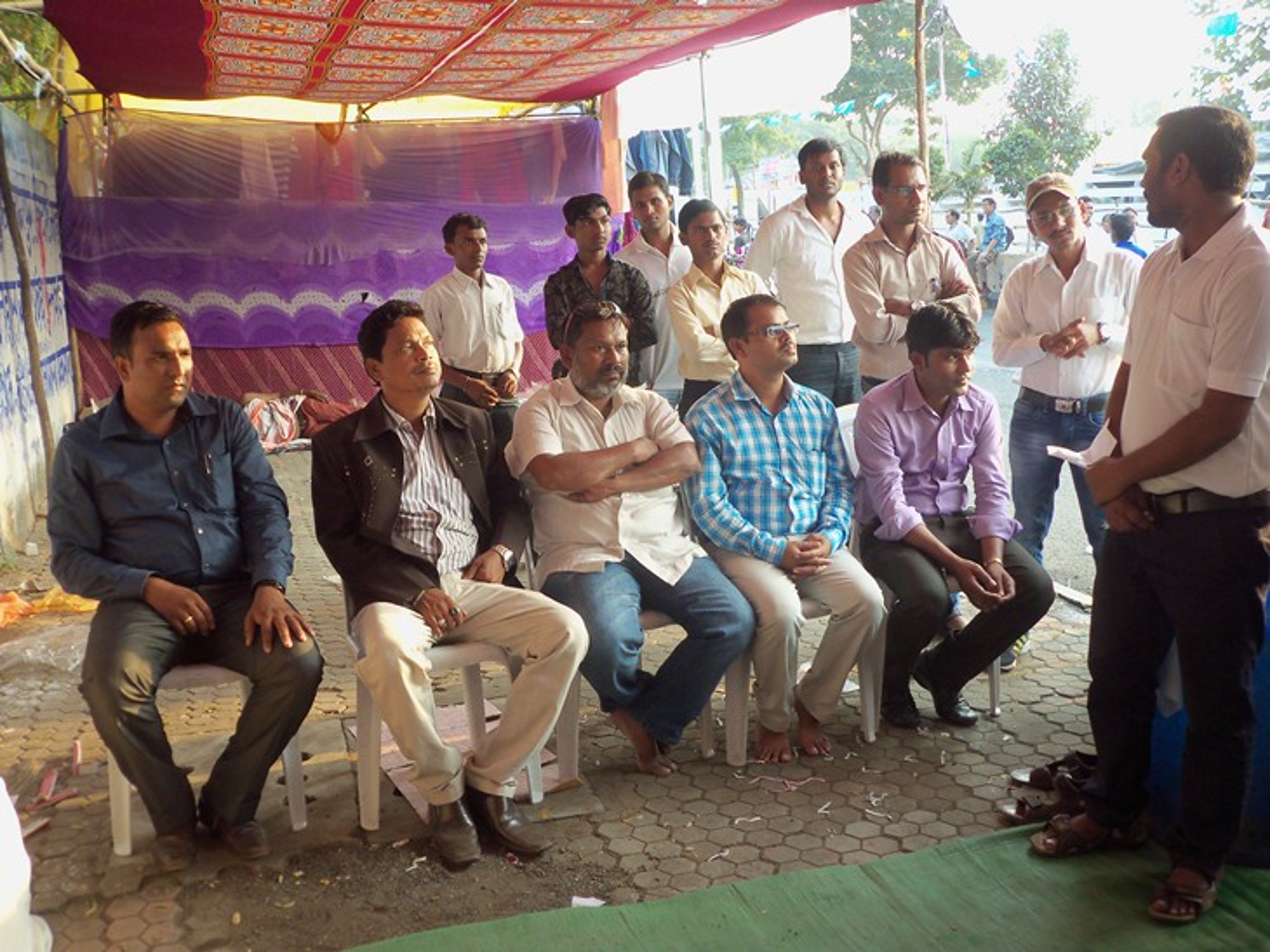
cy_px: 476
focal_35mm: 34
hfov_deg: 54.0
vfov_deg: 41.8
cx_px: 635
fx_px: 1247
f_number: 2.9
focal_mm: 5.7
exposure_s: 1/30
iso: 80
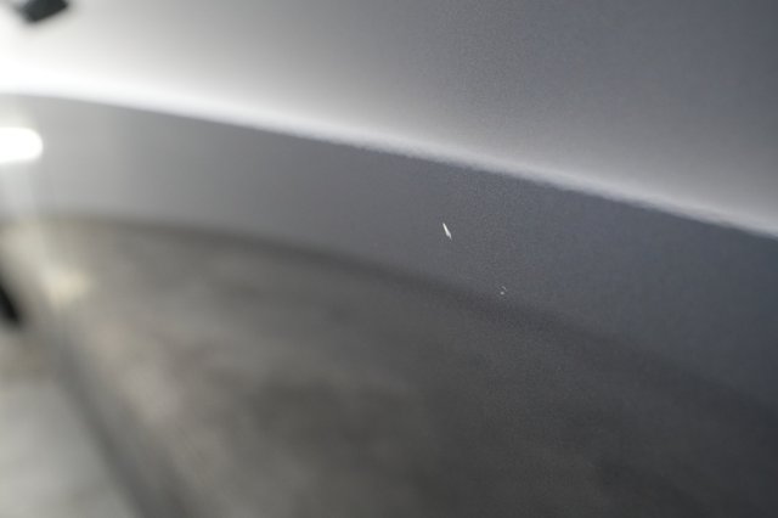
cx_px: 389
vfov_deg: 46.4
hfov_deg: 65.5
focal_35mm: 28
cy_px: 259
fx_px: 605
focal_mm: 28
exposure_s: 1/100
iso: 4000
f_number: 4.5
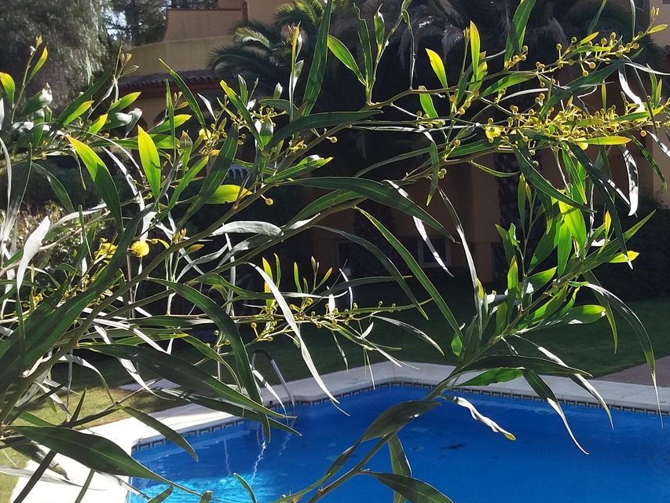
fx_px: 1220
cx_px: 633
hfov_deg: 29.2
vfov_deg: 23.1
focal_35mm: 63
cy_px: 356
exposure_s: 1/859
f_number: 1.9
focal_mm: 3.7
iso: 64
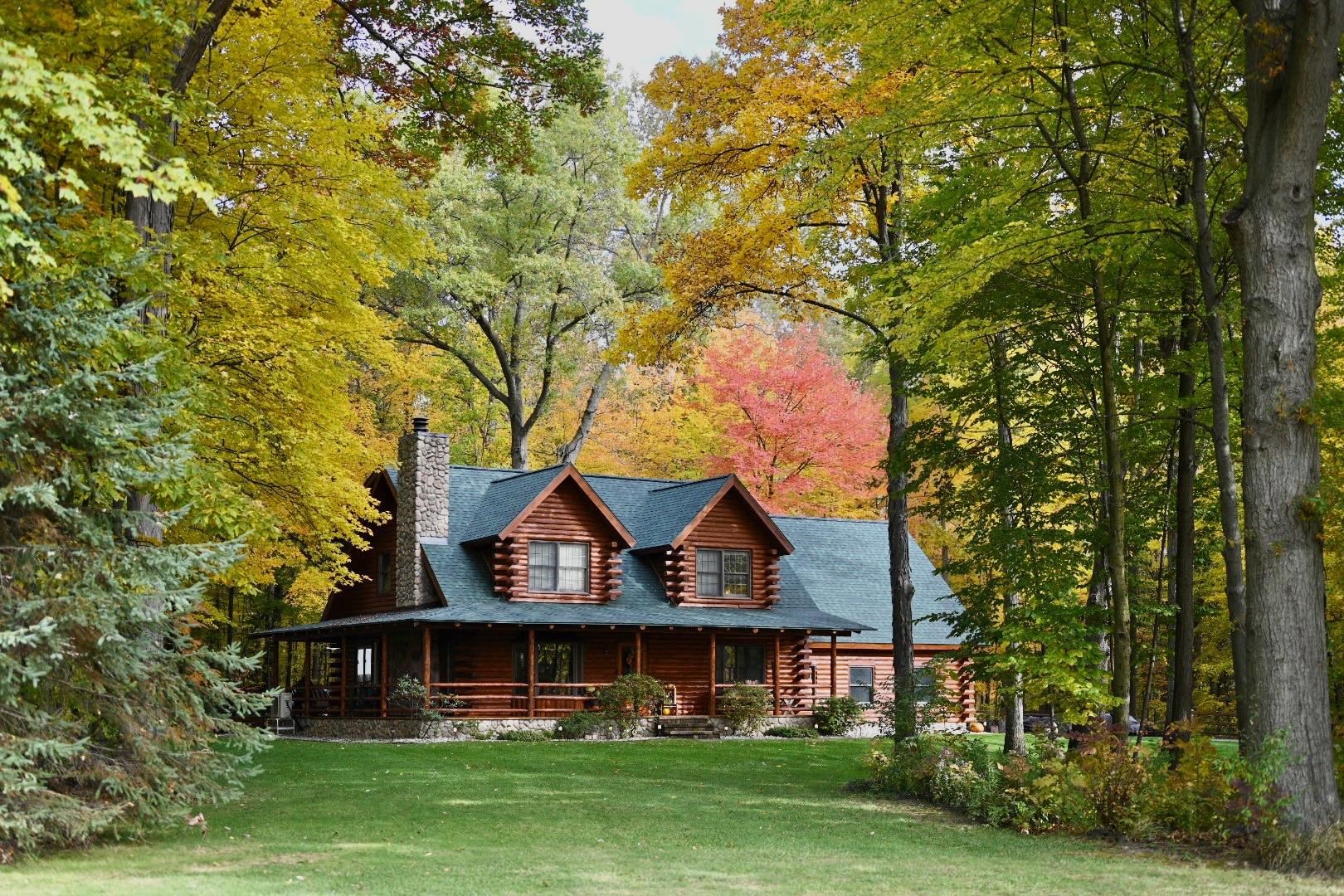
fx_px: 1867
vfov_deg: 27.0
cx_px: 672
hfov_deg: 39.6
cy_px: 448
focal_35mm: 50
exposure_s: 1/640
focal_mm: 50
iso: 100
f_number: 1.8
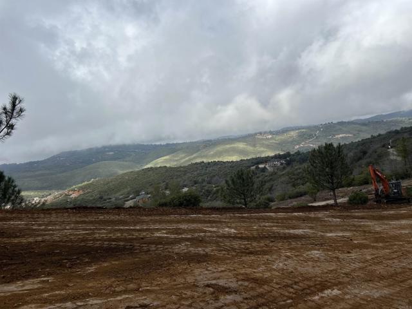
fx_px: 309
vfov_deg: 53.1
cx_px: 206
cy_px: 154
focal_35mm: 26
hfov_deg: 67.3
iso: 50
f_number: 1.5
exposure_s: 1/6211
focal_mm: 5.7
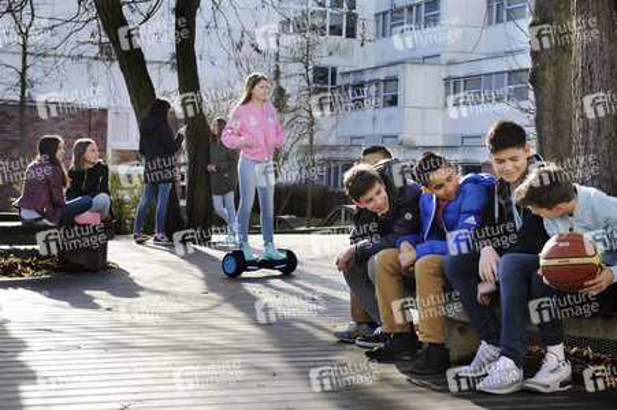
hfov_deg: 28.9
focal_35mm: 70
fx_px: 1199
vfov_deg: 19.4
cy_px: 205
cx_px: 308
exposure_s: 1/320
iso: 320
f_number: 5.6
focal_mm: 70
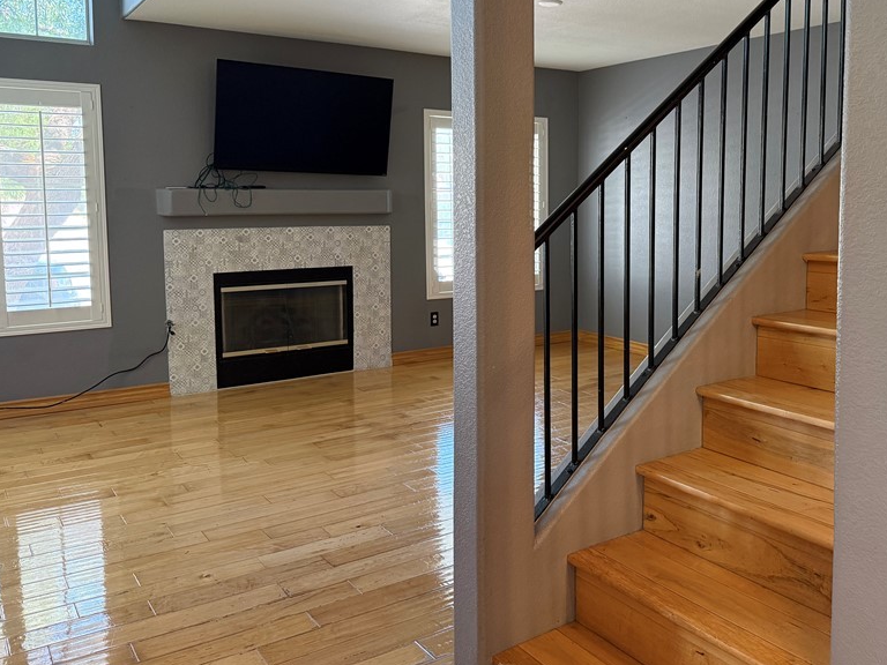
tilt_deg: -3.9
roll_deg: +0.2
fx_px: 820
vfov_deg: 43.9
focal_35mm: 32
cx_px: 552
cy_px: 263
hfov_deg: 56.2
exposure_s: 1/60
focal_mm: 6.76
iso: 320
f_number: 1.78
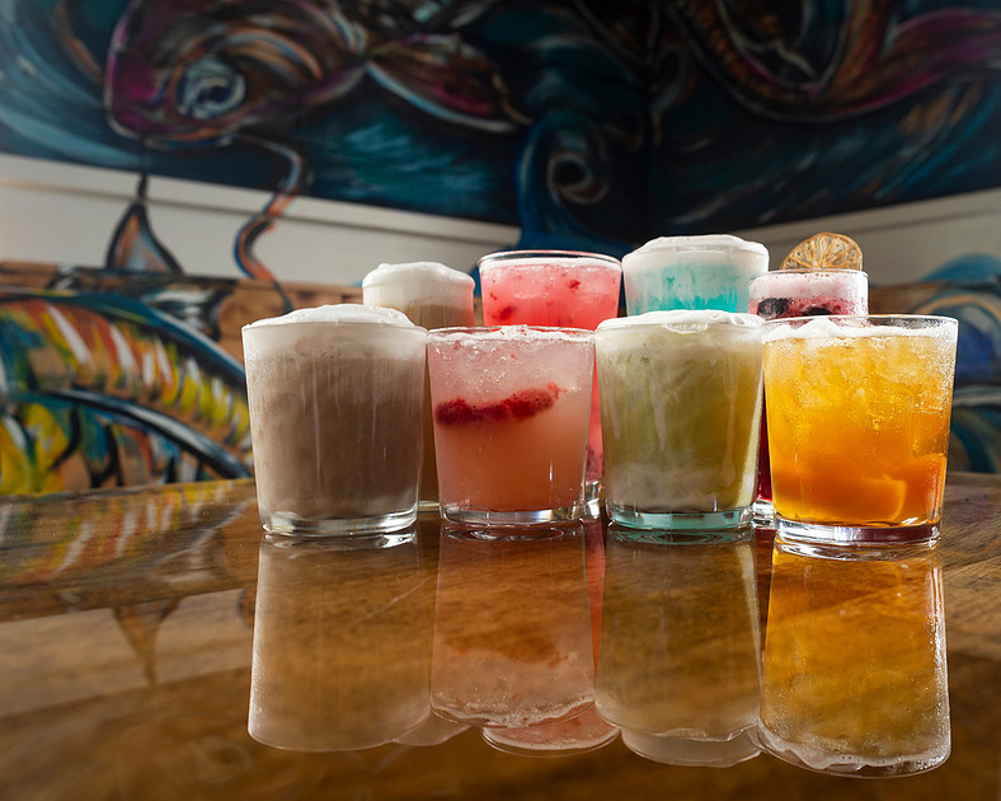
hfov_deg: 57.9
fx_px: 895
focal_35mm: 30
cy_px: 425
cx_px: 608
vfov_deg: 48.1
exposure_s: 1/80
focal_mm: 24
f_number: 5.6
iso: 400
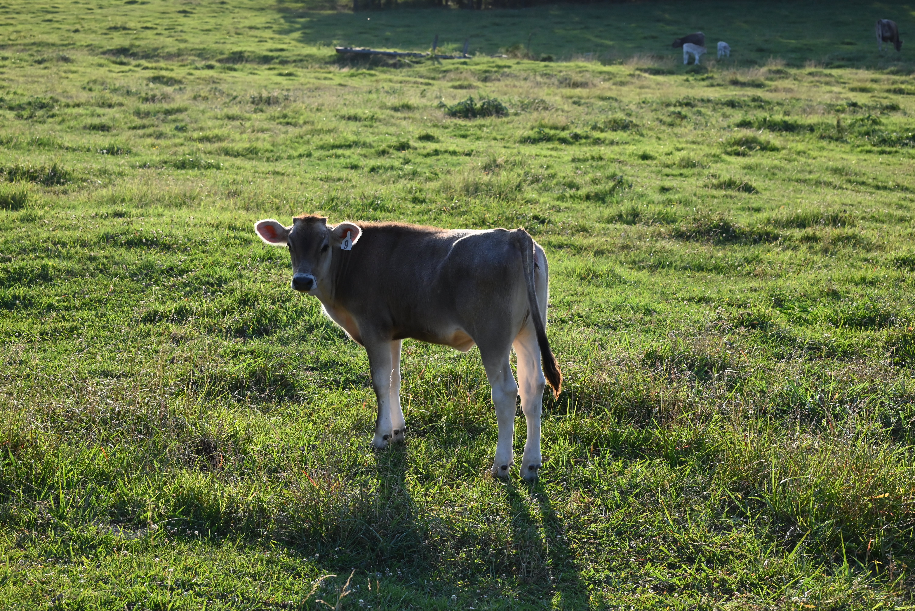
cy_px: 306
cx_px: 458
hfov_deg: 23.9
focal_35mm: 85
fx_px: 2161
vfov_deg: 16.1
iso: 2000
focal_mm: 85
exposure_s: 1/2000
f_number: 9
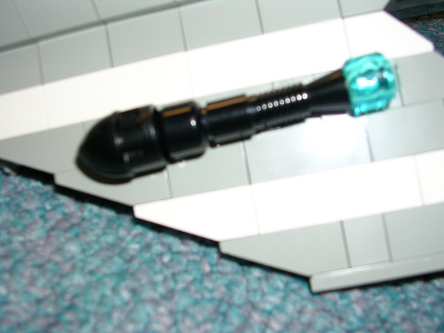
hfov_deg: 43.9
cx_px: 222
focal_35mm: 43
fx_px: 552
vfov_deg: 33.6
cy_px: 166
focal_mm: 6.6
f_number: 3
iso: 50
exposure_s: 1/60.1
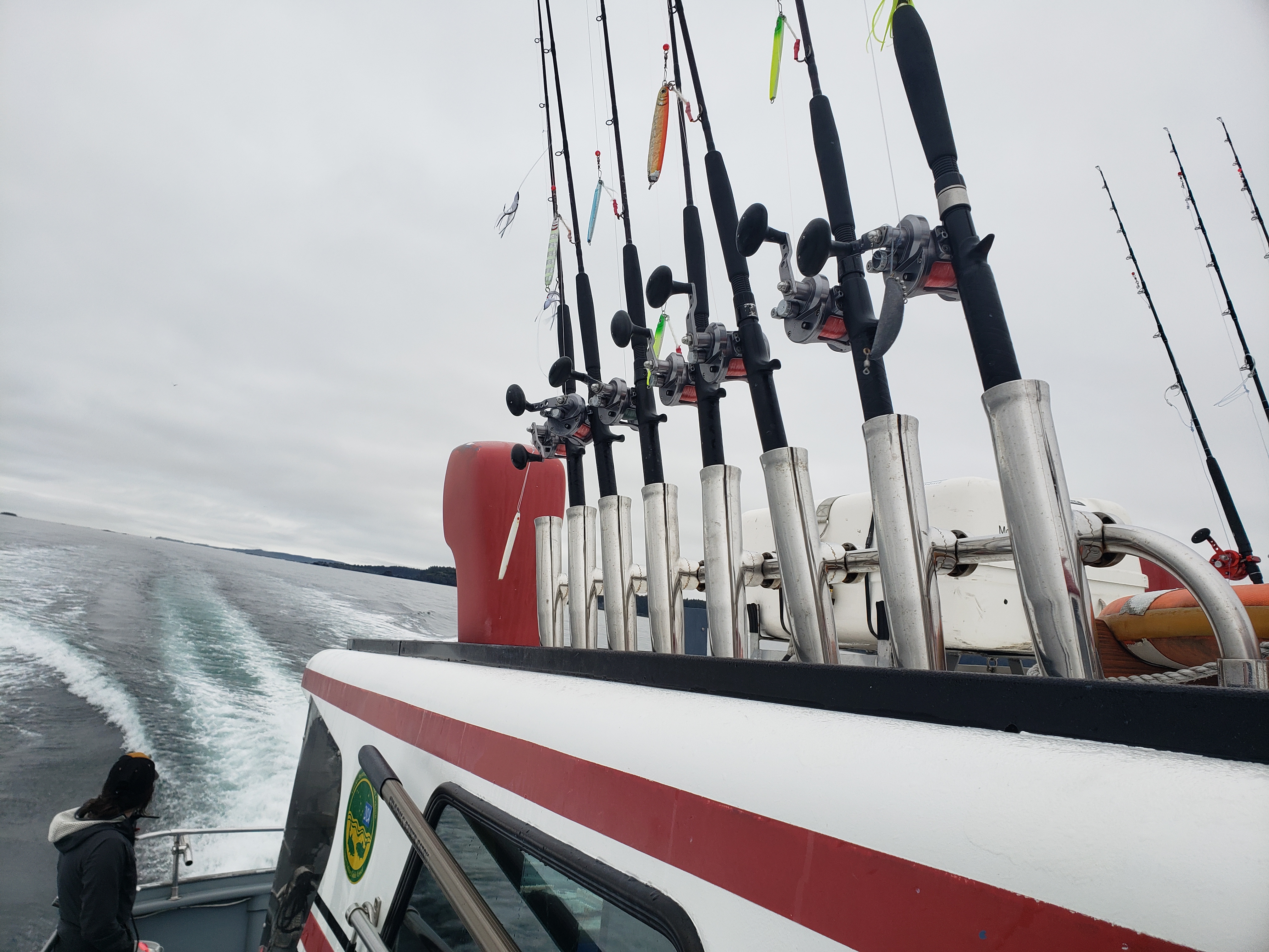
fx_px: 953
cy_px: 476
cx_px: 634
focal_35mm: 26
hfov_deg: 67.3
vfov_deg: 53.1
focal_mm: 4.3
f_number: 2.4
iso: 50
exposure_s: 1/120
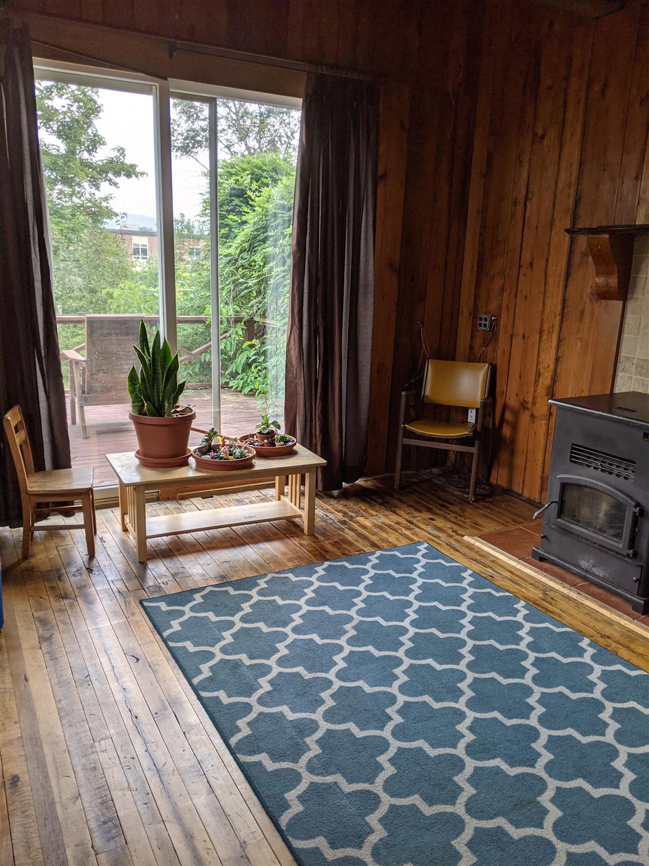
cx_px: 324
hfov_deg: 51.4
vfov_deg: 65.3
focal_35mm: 27
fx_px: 675
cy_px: 433
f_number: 1.8
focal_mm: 4.44
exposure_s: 1/159
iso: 50
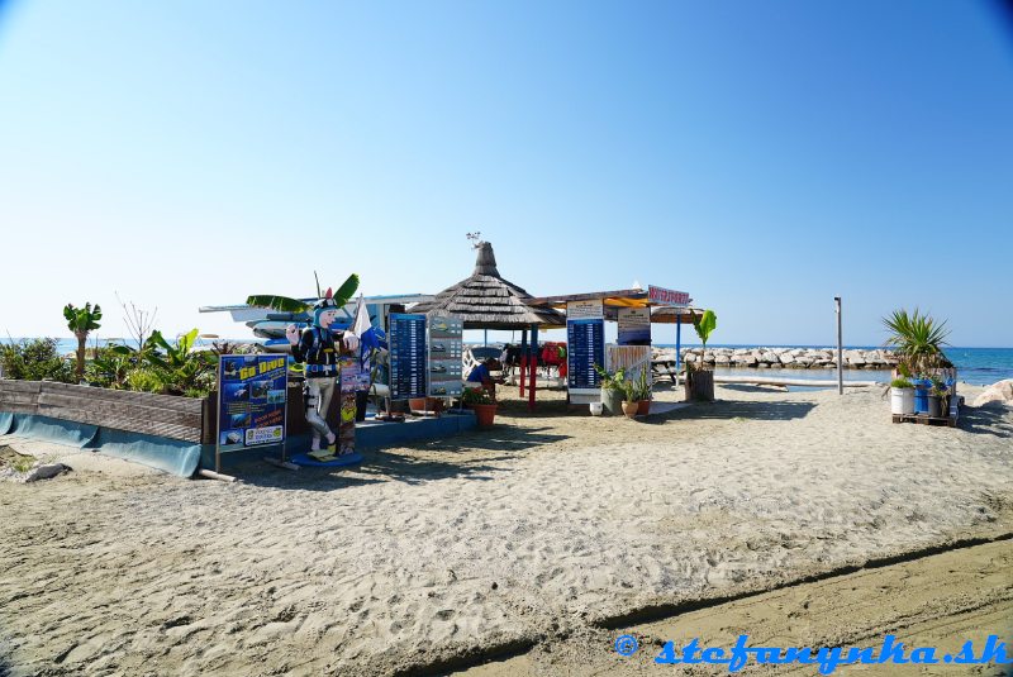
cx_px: 506
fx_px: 676
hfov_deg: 73.7
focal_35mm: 24
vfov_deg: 53.2
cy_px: 338
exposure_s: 1/60
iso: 100
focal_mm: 24
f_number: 9
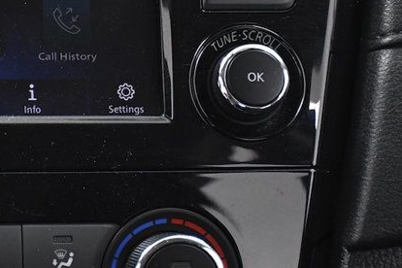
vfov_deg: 8.8
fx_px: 1742
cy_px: 119
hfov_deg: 12.9
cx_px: -50
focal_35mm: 156
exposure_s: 1/320
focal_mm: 42
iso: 2500
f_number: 4.5
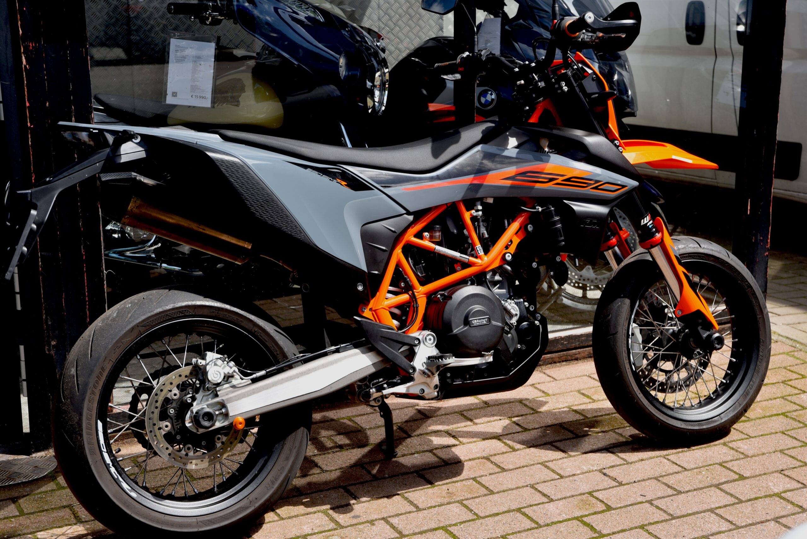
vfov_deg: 22.6
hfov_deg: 33.4
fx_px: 1345
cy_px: 270
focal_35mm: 60
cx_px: 404
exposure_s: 1/160
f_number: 6.3
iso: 100
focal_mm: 60
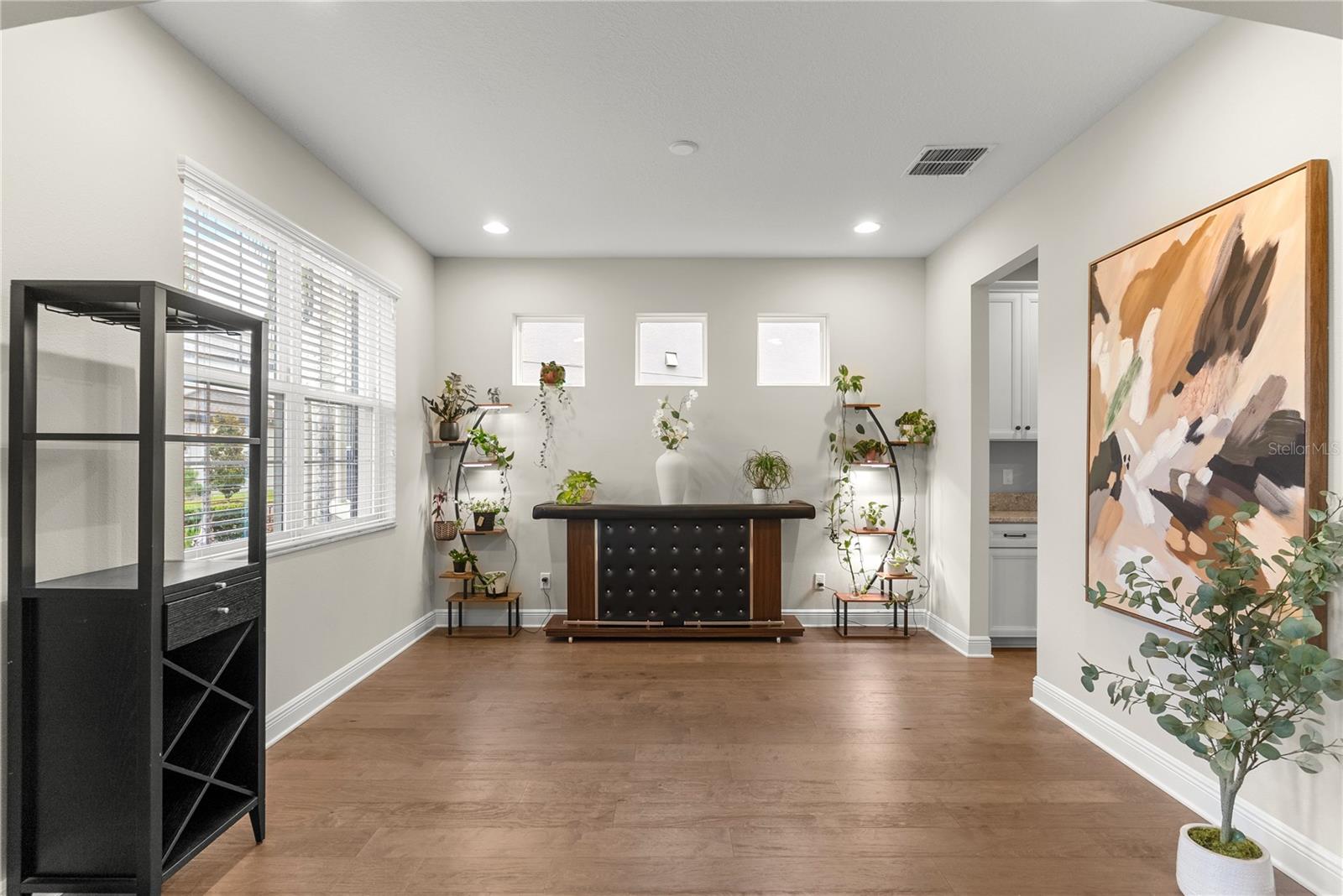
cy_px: 448
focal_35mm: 17
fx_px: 634
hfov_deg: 93.3
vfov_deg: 70.5
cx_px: 672
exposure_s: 1/3
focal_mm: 17
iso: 400
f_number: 8
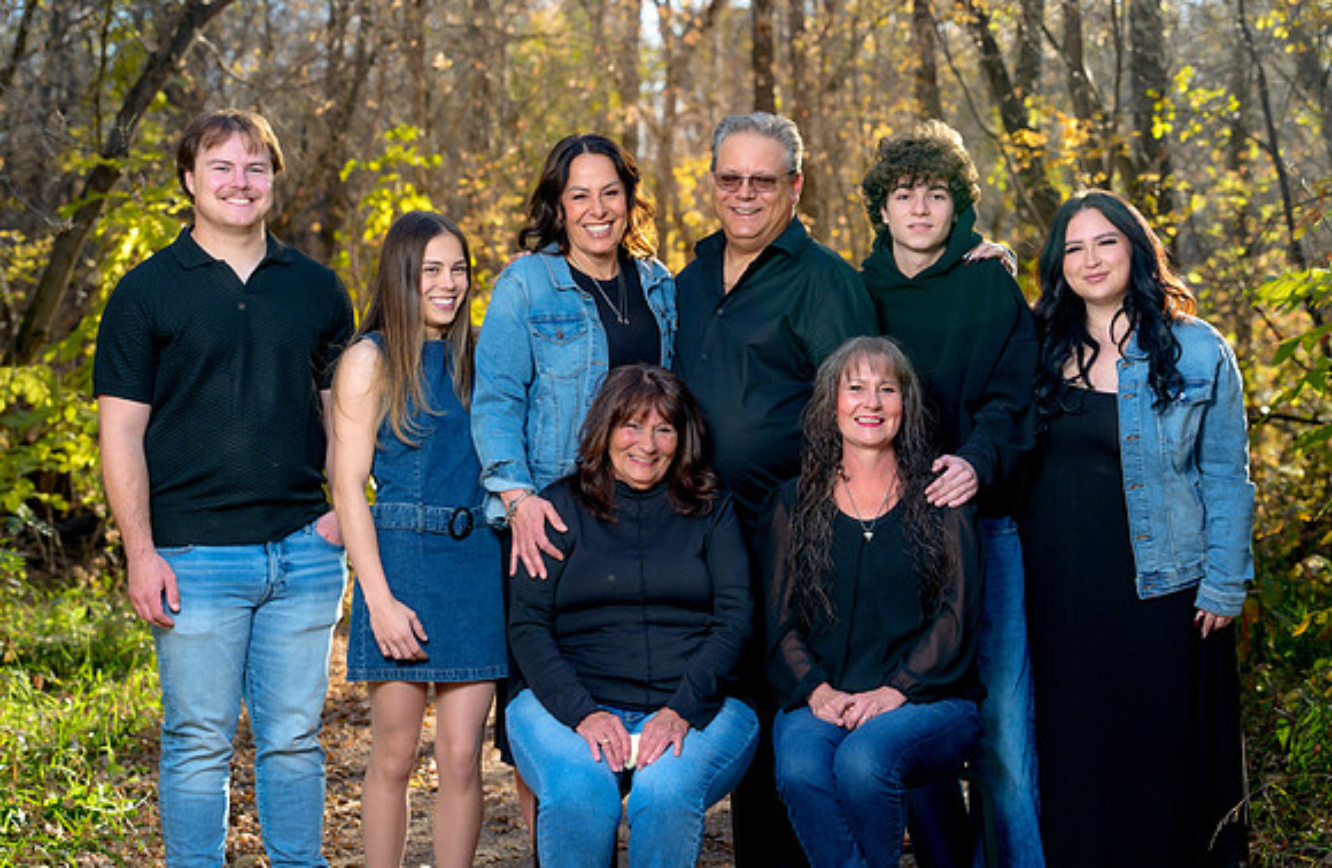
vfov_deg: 19.2
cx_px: 652
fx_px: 2571
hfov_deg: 29.0
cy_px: 414
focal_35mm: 70
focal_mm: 68
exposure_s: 1/160
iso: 640
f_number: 4
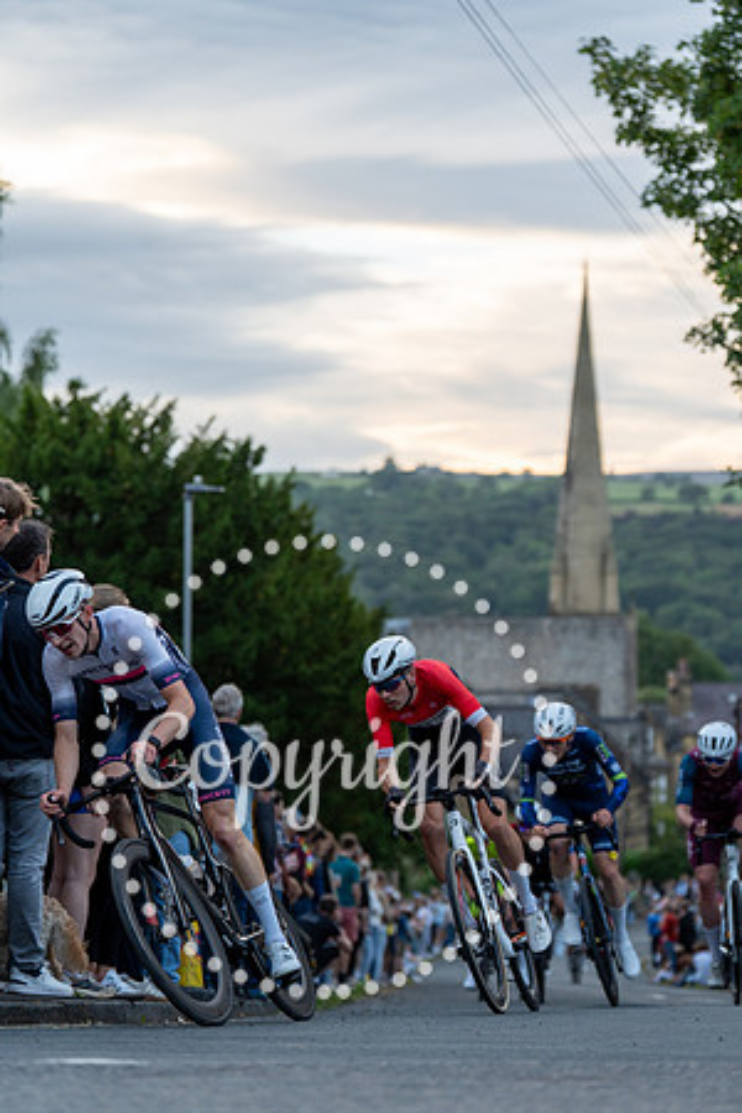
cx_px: 371
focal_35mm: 97
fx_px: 2999
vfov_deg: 21.0
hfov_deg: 14.1
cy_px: 556
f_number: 3.2
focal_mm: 97
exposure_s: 1/640
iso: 640
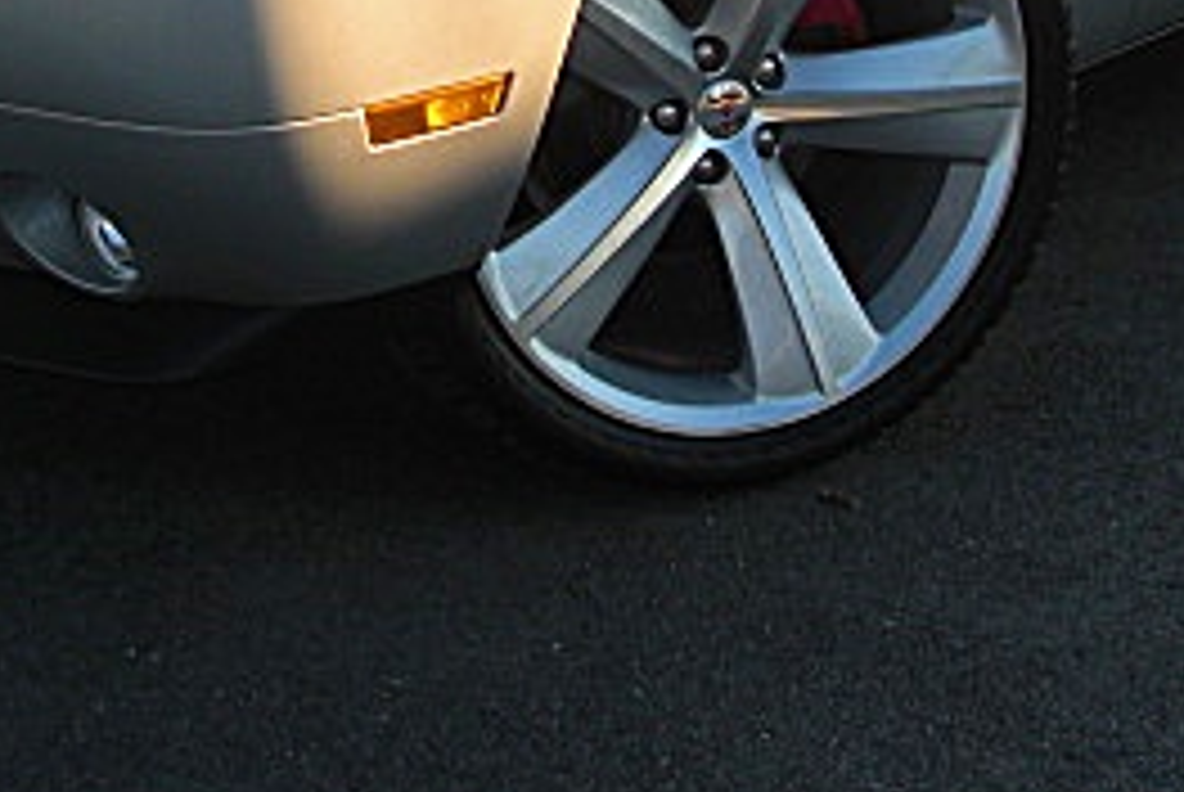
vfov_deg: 14.6
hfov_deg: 22.3
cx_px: 446
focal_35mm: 91
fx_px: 2996
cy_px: -158
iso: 50
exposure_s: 1/400
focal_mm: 6.3
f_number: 2.8
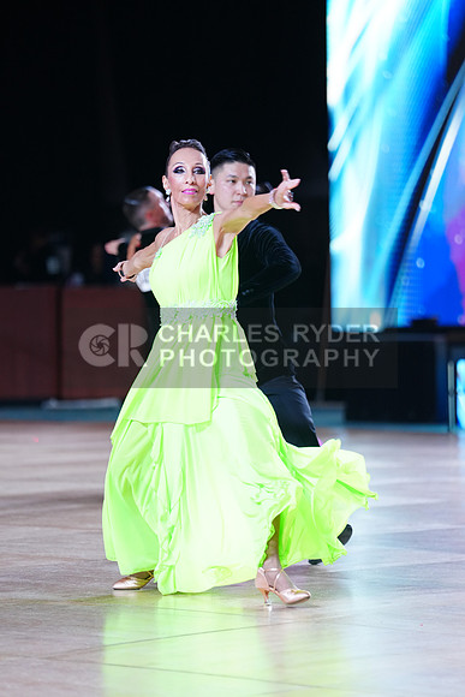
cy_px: 348
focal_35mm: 164
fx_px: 3175
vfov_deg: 12.5
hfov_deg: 8.4
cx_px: 232
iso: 1250
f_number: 2.8
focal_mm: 164
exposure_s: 1/640
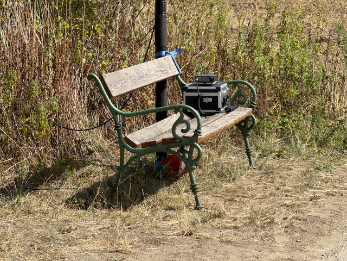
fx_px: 2005
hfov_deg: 9.9
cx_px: 174
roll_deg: -0.6
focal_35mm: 200
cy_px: 130
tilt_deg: -5.4
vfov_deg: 7.4
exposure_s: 1/639
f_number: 2.8
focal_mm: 16.89
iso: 32
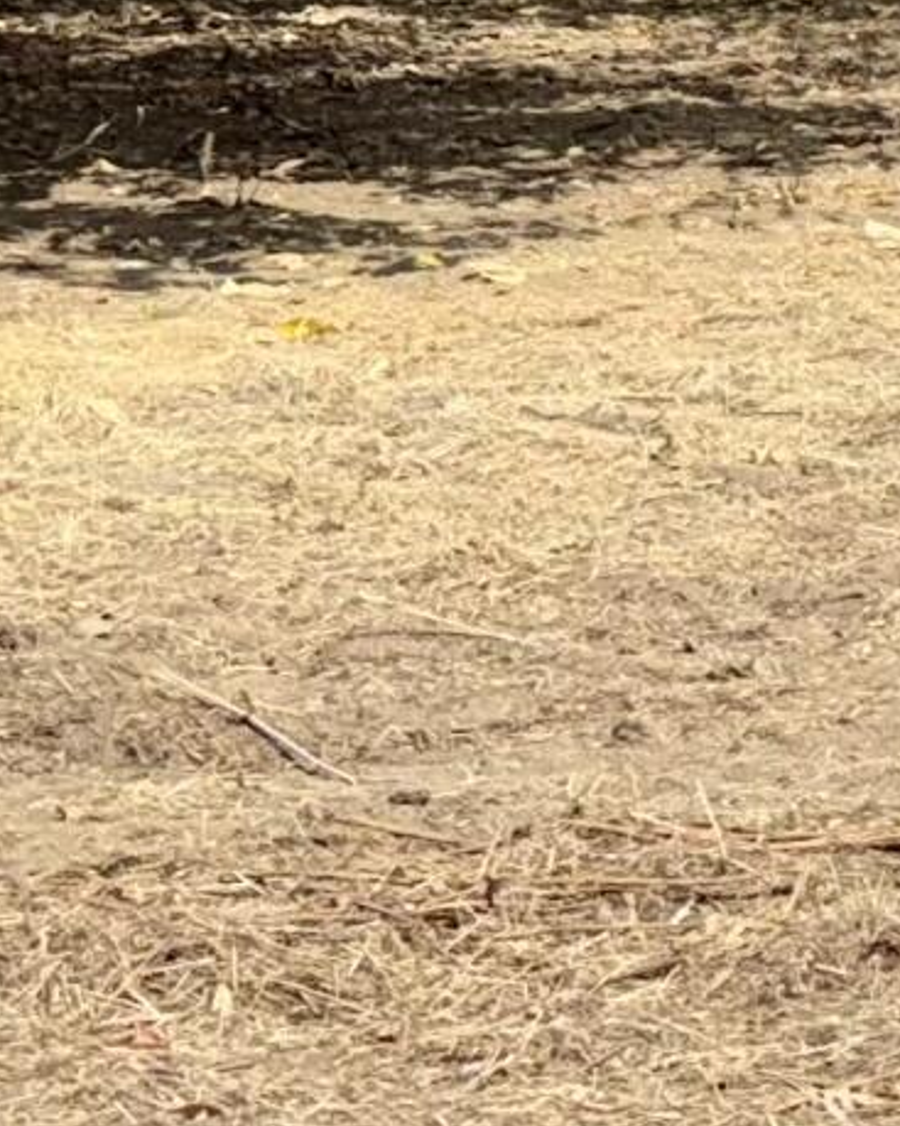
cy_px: -115
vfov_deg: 12.4
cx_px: 2874
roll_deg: +0.4
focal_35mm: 153
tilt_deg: -1.9
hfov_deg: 8.2
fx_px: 5096
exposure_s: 1/5319
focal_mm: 6.76
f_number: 1.78
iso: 80
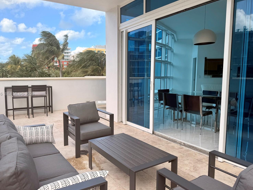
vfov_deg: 53.1
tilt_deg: -6.4
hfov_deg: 67.2
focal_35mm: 26
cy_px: 94
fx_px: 190
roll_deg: +0.1
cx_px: 118
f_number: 1.78
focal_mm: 6.76
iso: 80
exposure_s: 1/1812
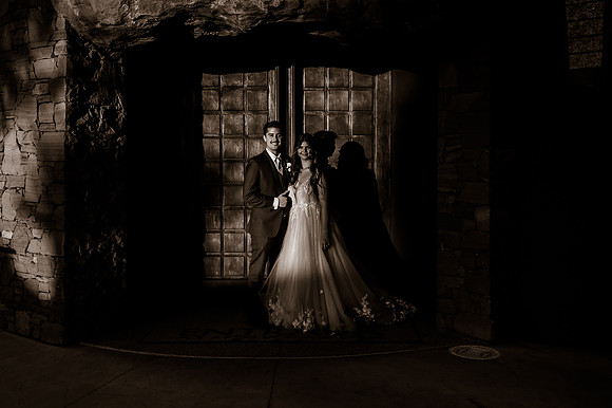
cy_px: 204
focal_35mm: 39
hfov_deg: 50.0
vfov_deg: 34.5
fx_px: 656
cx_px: 306
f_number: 18
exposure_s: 1/60
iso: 640
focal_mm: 38
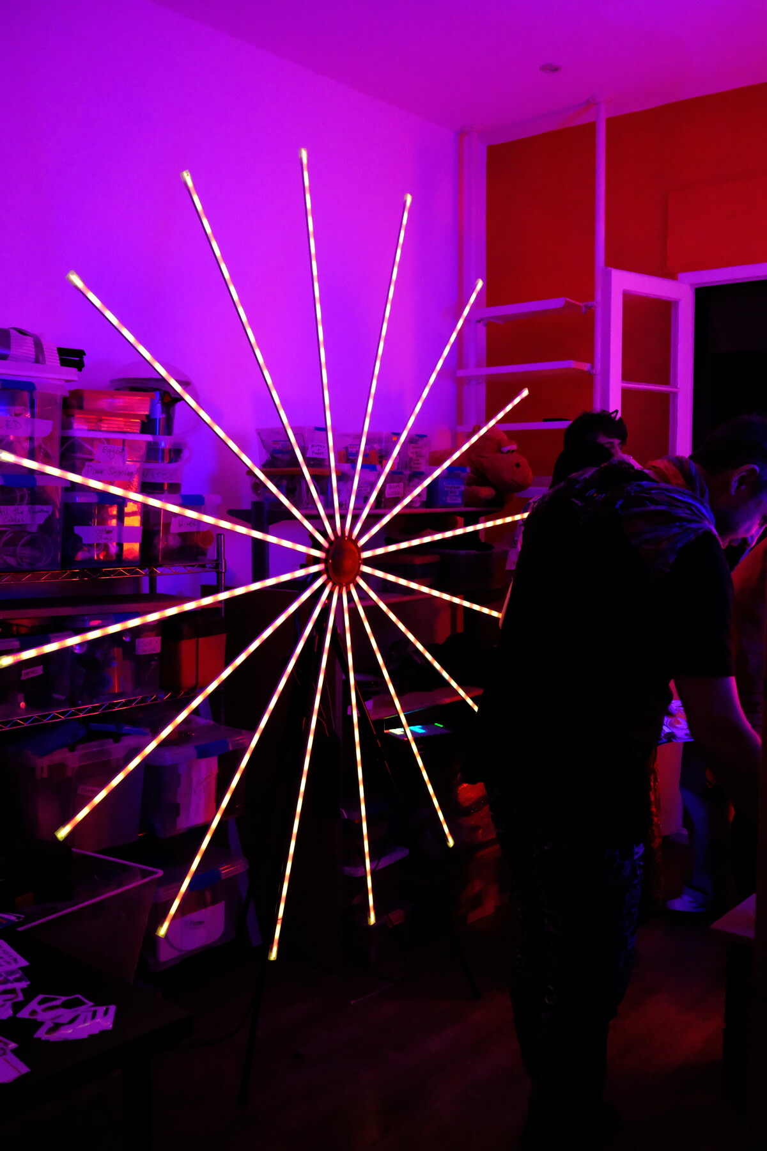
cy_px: 576
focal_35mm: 35
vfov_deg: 54.4
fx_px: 1118
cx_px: 384
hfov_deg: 37.9
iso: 6400
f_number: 2.8
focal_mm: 23
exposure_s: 1/125
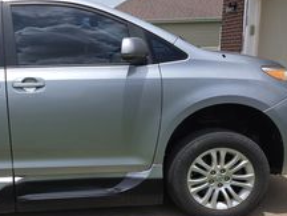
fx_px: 423
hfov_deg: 34.3
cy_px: 124
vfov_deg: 28.5
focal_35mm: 51
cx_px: 4
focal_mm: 5.4
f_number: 1.8
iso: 25
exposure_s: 1/2021
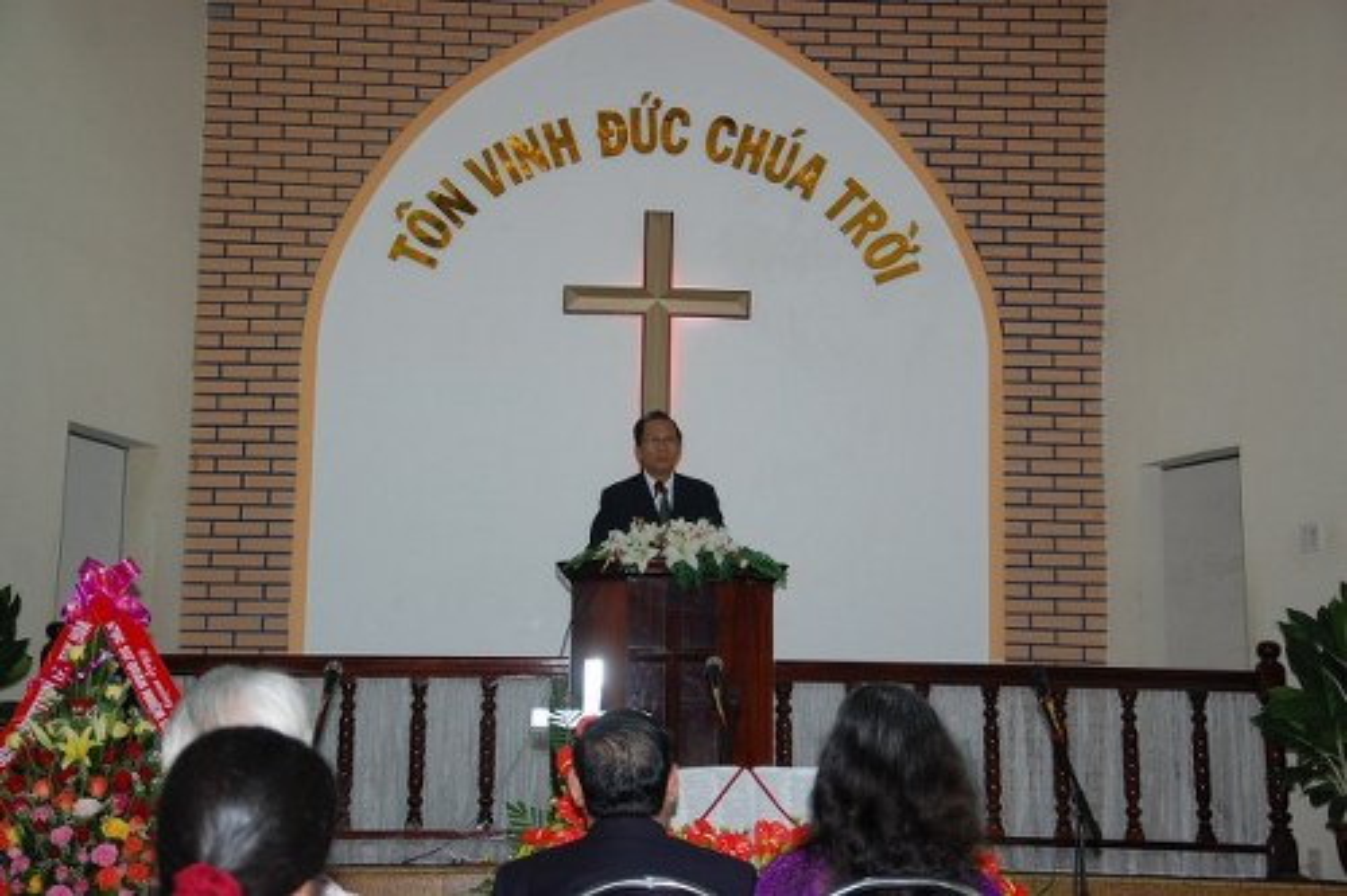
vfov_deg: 21.6
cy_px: 448
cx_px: 674
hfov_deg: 31.9
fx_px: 2356
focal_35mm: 63
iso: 400
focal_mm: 42
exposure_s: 1/60
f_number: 4.8
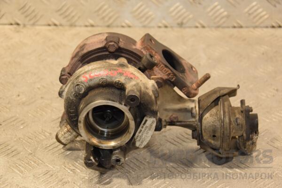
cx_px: 141
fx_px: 728
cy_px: 94
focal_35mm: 93
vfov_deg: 14.7
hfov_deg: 21.9
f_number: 5.3
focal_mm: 62
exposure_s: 1/80
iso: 800
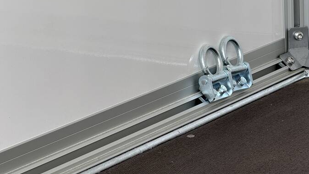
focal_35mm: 194
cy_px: 79
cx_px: 207
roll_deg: +3.3
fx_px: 1589
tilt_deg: -9.8
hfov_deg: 11.1
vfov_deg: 6.3
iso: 50
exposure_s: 1/393
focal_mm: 15.66
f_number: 2.8
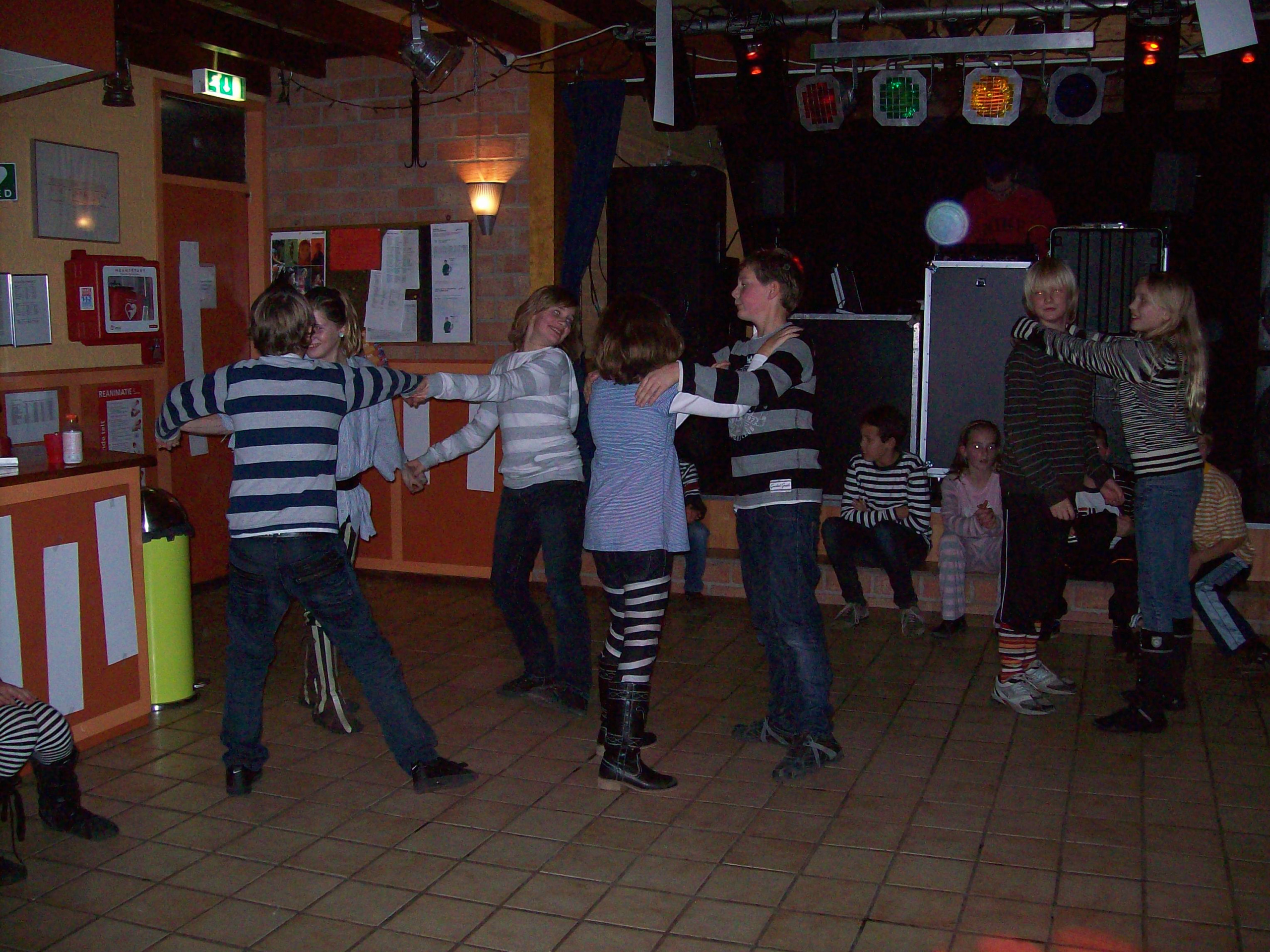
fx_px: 1321
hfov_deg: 51.4
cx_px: 635
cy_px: 476
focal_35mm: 36
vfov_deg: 39.7
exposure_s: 1/64
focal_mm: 6
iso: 200
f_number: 2.7
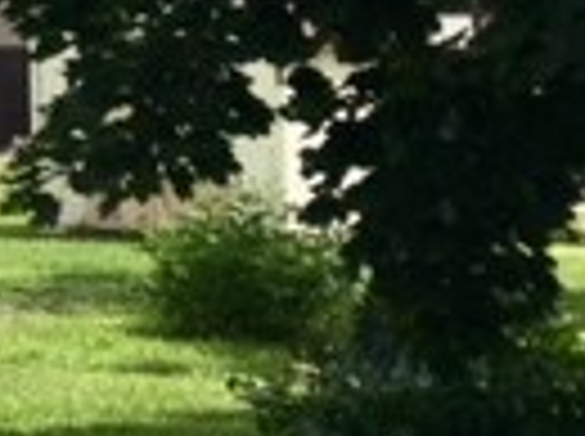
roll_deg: +0.9
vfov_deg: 10.1
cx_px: -774
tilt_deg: +6.6
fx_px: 2412
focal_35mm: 143
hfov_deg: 11.6
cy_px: -117
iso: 25
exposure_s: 1/2653
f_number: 2.2
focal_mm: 4.15
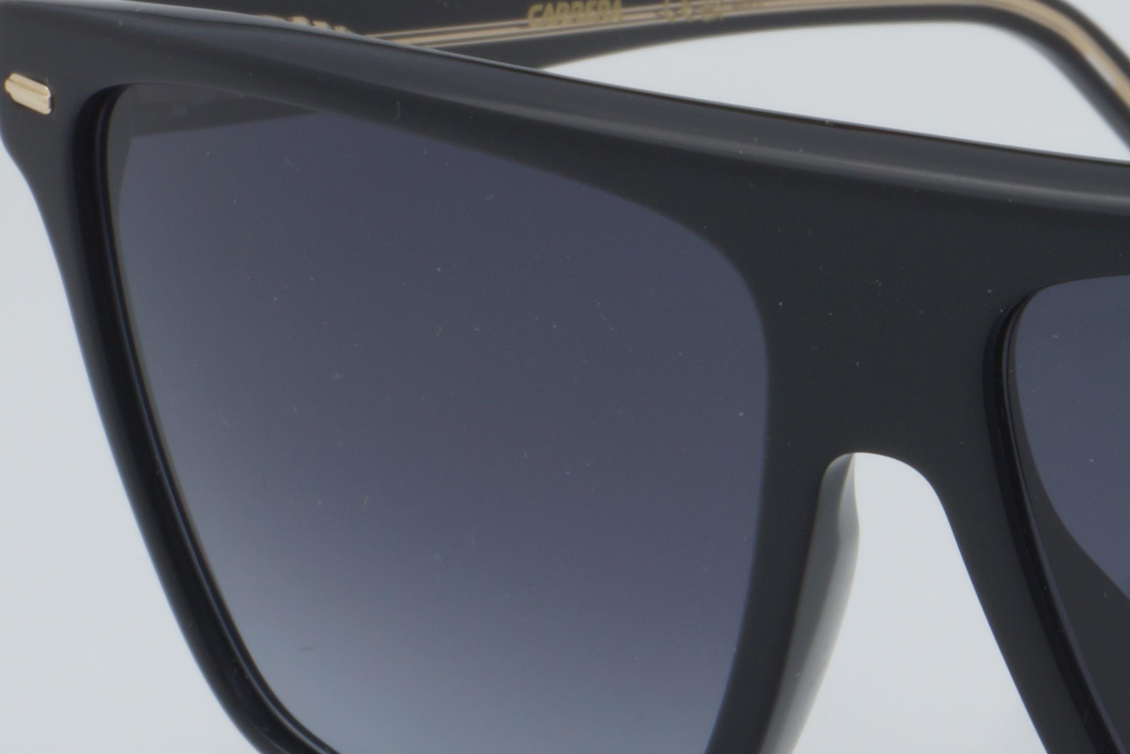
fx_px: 5995
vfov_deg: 7.2
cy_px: 501
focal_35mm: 191
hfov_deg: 10.6
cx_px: 1368
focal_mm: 50
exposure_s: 1/4
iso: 100
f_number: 32
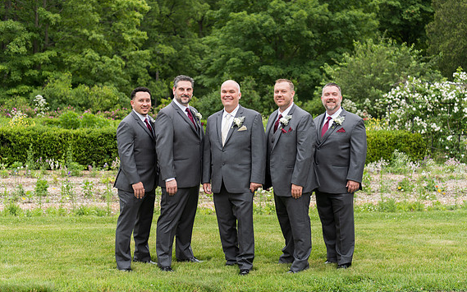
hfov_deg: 38.9
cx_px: 236
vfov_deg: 24.8
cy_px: 137
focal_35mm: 52
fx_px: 661
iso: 64
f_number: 2.8
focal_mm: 50
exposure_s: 1/200
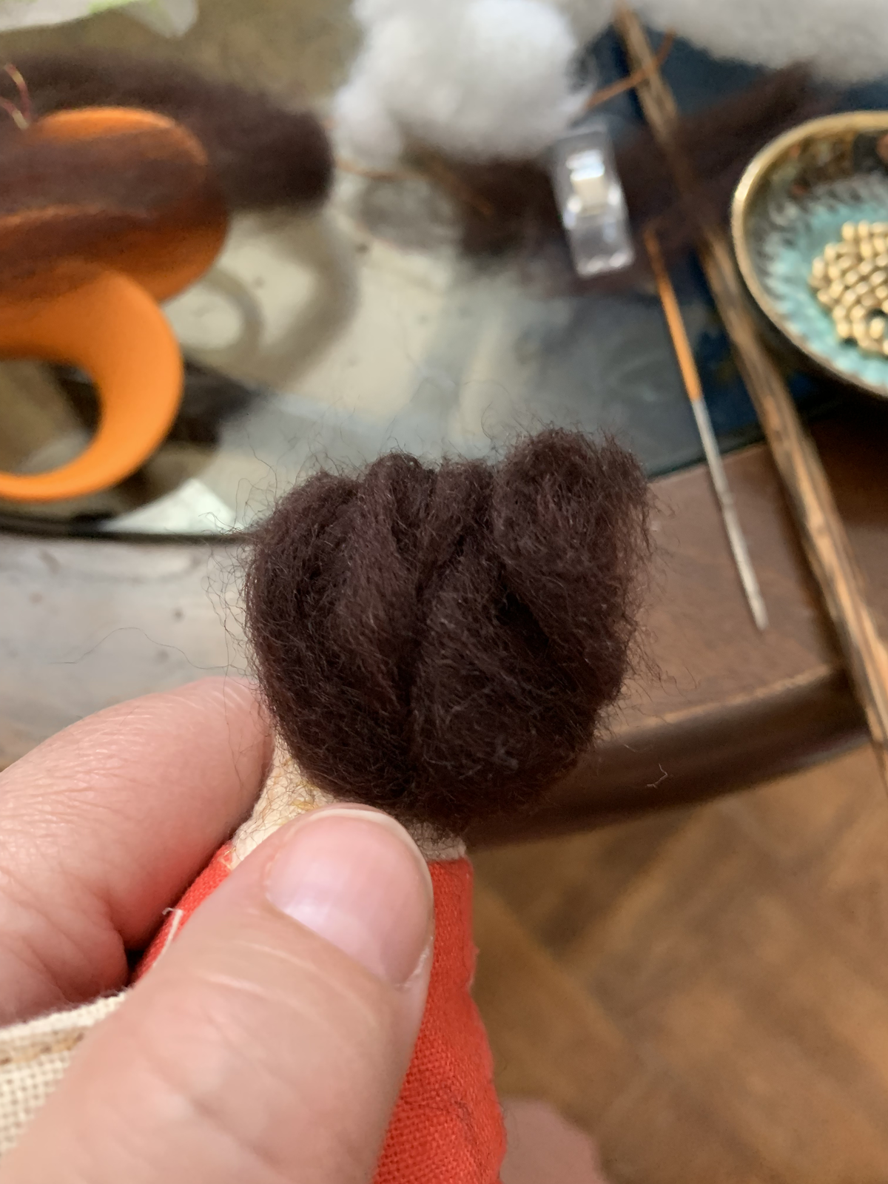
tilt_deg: -65.5
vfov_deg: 67.3
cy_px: 592
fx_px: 889
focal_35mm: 26
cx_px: 444
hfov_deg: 53.1
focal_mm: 4.25
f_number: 1.8
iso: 400
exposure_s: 1/40
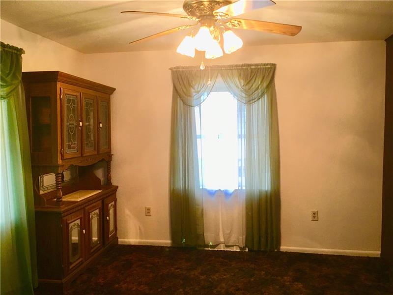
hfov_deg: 61.7
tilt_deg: -4.4
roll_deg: +1.8
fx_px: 329
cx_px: 196
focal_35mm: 29
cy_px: 148
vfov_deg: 48.2
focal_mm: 4.15
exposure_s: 1/30
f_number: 2.2
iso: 100
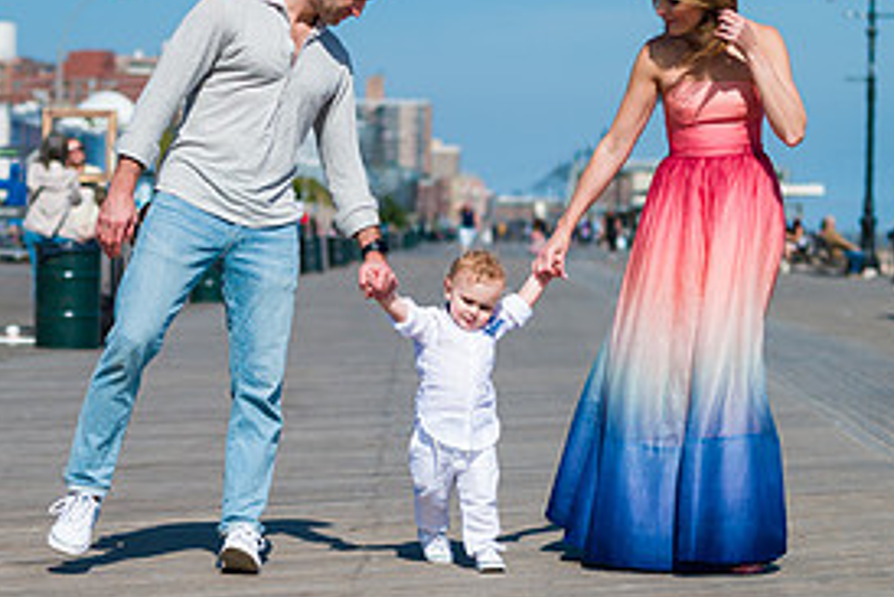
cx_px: 424
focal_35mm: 148
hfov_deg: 13.9
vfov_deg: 9.3
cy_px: 241
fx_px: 3677
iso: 200
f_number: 3.2
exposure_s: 1/6400
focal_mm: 70
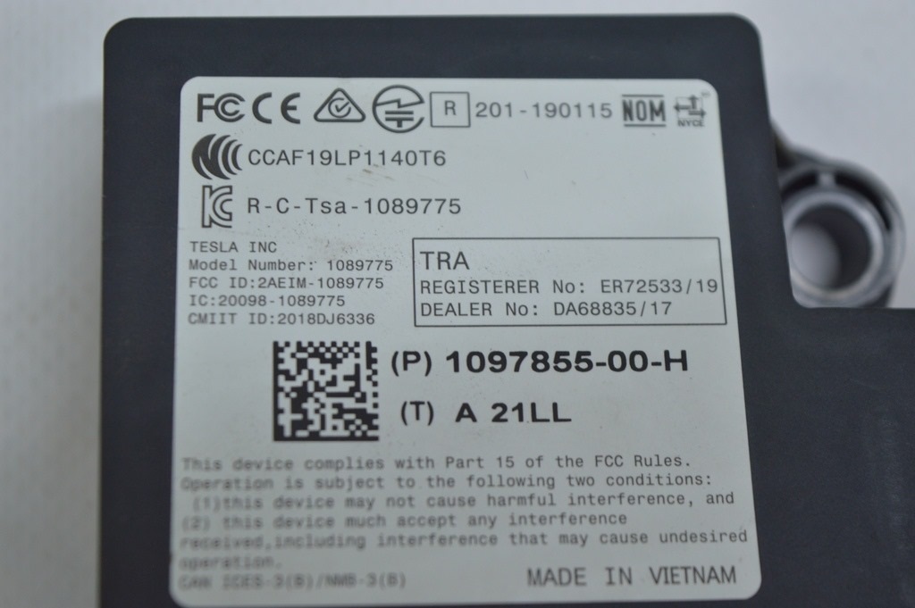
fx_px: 2095
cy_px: 304
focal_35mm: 82
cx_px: 458
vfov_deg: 16.5
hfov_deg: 24.6
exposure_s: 1/50
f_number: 5.6
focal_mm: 55
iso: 400
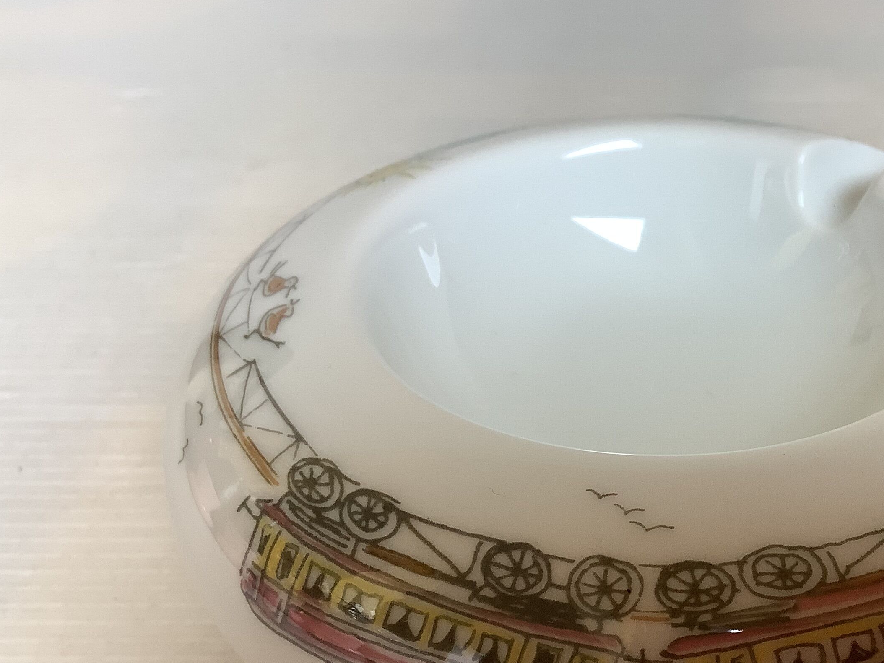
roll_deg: +0.2
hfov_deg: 38.7
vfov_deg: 29.9
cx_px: 650
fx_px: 1226
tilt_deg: -38.9
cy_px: 475
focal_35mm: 48
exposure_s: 1/50
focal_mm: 3.3
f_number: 2.4
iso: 50
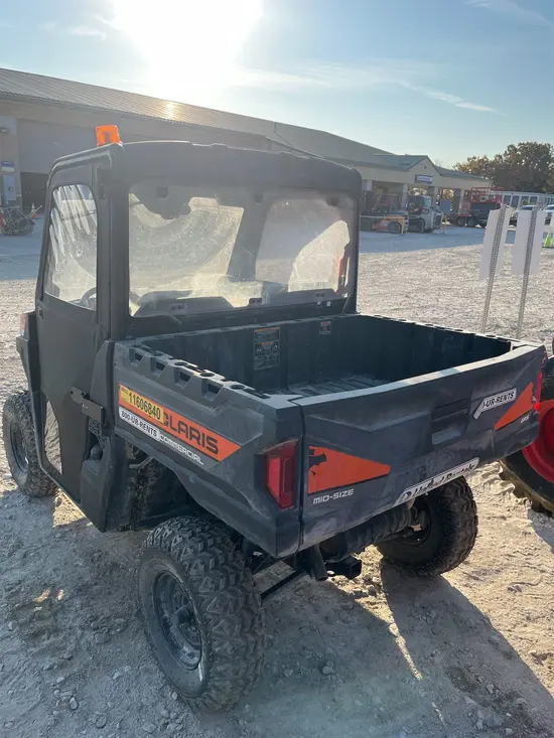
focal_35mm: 26
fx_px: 555
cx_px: 277
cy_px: 369
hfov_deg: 53.1
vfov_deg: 67.3
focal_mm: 5.1
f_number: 1.6
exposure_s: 1/2179
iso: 50
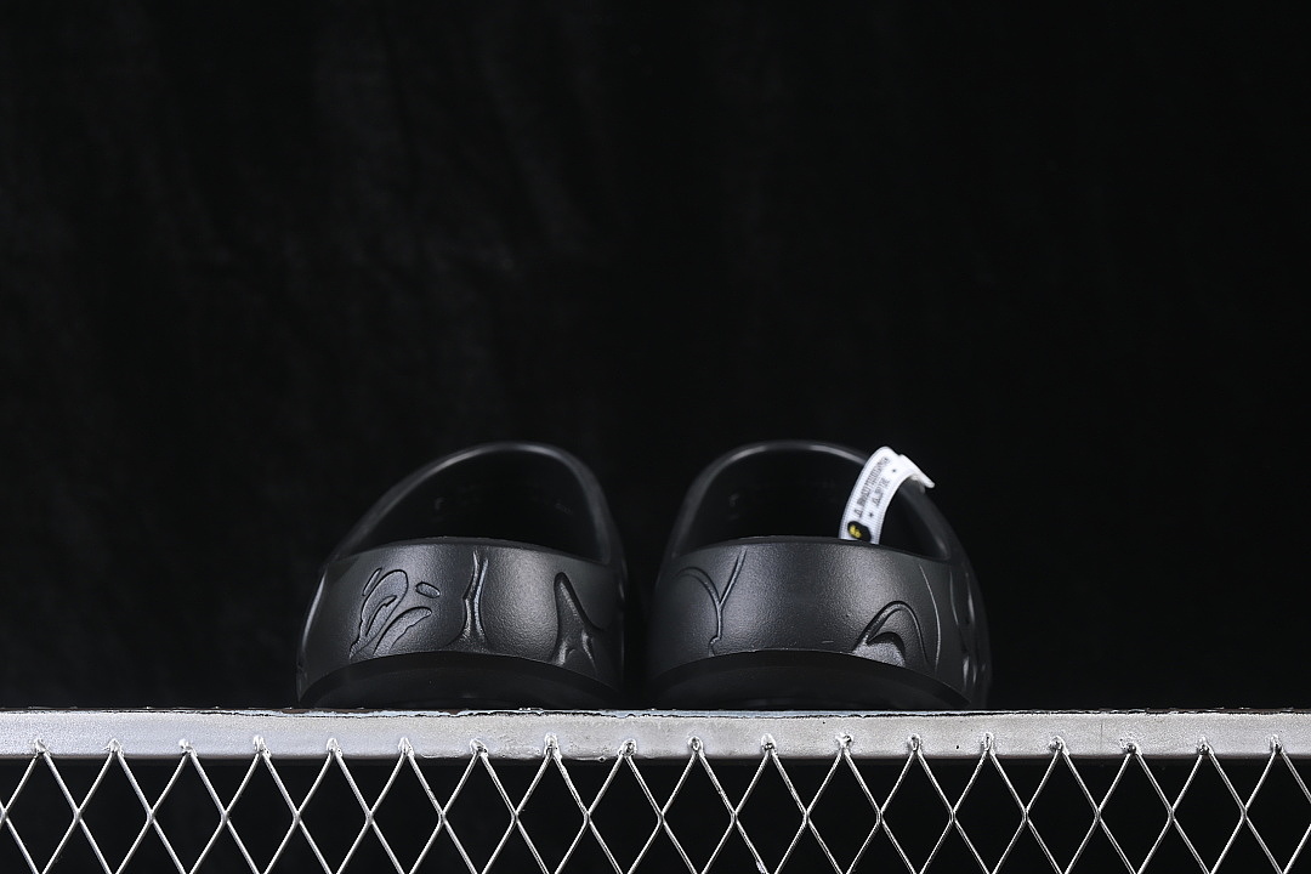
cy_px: 437
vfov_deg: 18.2
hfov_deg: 27.0
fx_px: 2731
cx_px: 656
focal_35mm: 75
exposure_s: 1/60
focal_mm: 50
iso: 160
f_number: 6.3
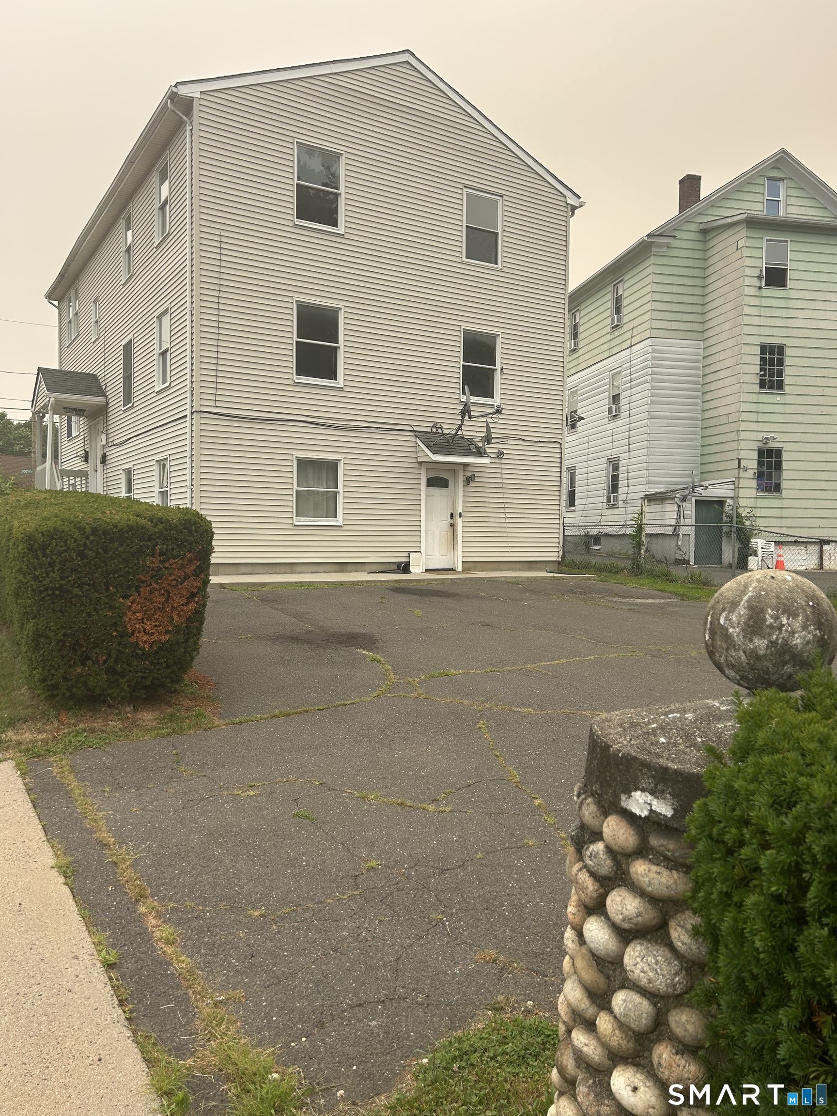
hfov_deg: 53.1
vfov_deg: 67.3
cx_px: 418
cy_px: 558
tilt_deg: -0.3
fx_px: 838
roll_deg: -0.7
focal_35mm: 26
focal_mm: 5.7
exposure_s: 1/1934
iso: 50
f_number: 1.5
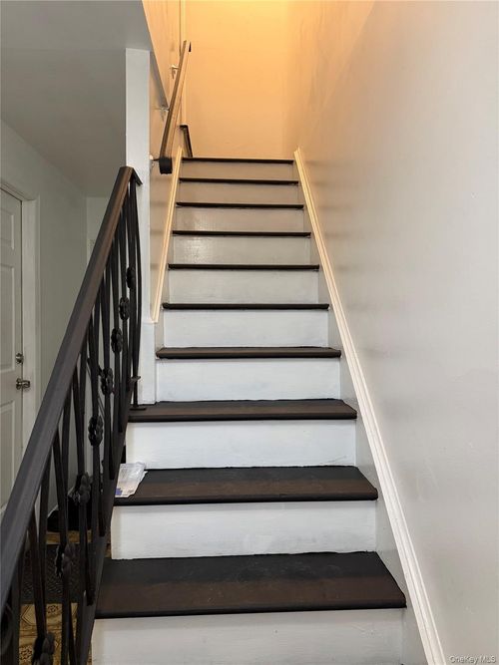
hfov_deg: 56.8
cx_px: 250
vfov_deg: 71.6
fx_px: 461
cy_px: 332
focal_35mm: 24
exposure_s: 1/60
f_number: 1.78
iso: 320
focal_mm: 6.76
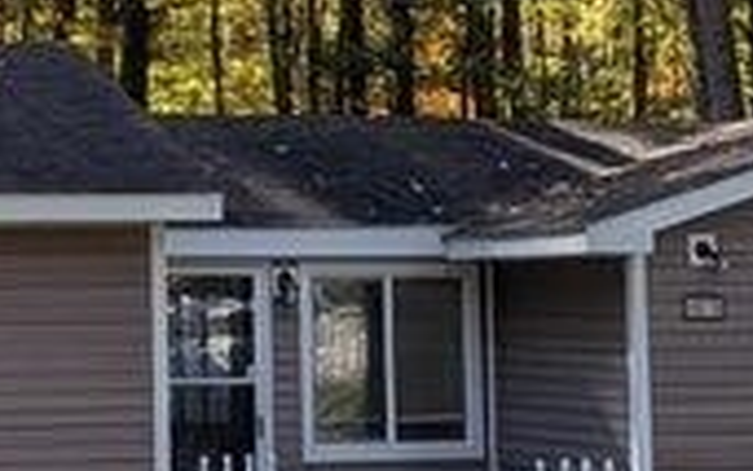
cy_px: -114
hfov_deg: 16.3
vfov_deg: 10.1
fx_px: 2607
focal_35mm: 127
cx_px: 134
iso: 26
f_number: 1.7
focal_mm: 4.53
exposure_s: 1/4016
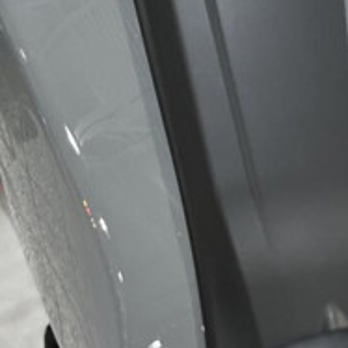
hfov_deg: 13.3
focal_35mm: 131
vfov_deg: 12.8
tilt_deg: -14.6
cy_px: -127
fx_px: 1490
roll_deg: -2.2
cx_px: 226
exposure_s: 1/60
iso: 100
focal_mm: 5.1
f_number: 1.6
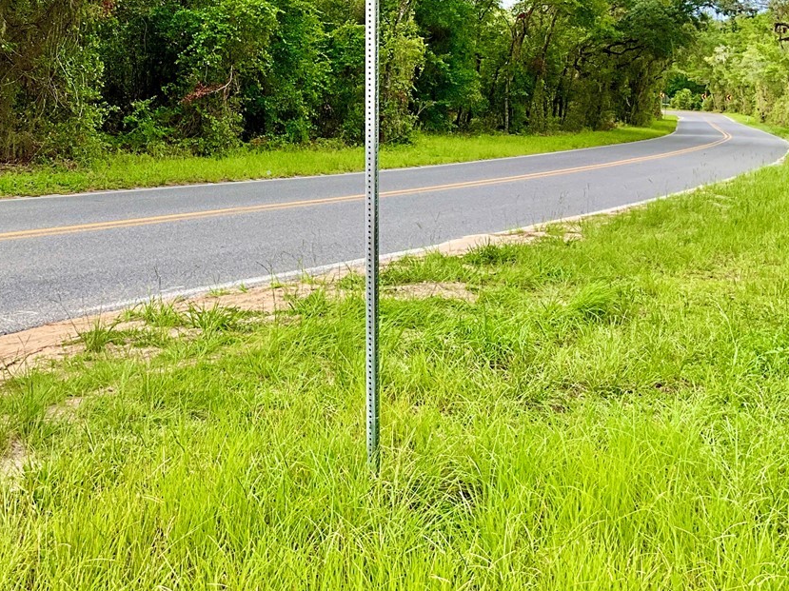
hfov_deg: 33.7
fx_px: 1276
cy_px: 98
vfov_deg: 25.5
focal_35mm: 56
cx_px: 205
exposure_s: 1/299
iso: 25
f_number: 1.8
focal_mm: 3
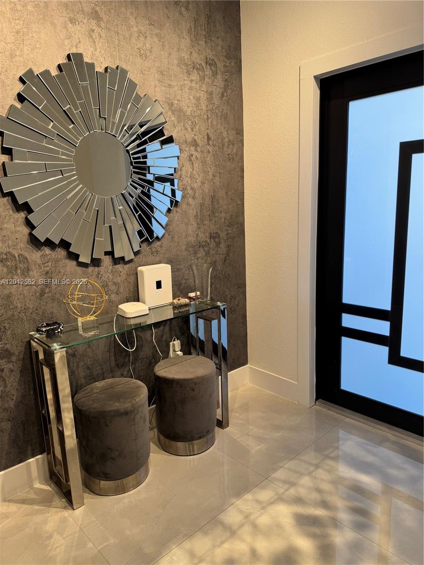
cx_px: 212
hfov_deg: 56.8
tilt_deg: -11.0
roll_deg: +2.6
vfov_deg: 71.6
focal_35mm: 24
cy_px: 282
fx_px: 392
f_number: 1.78
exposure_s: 1/60
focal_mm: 6.76
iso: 125
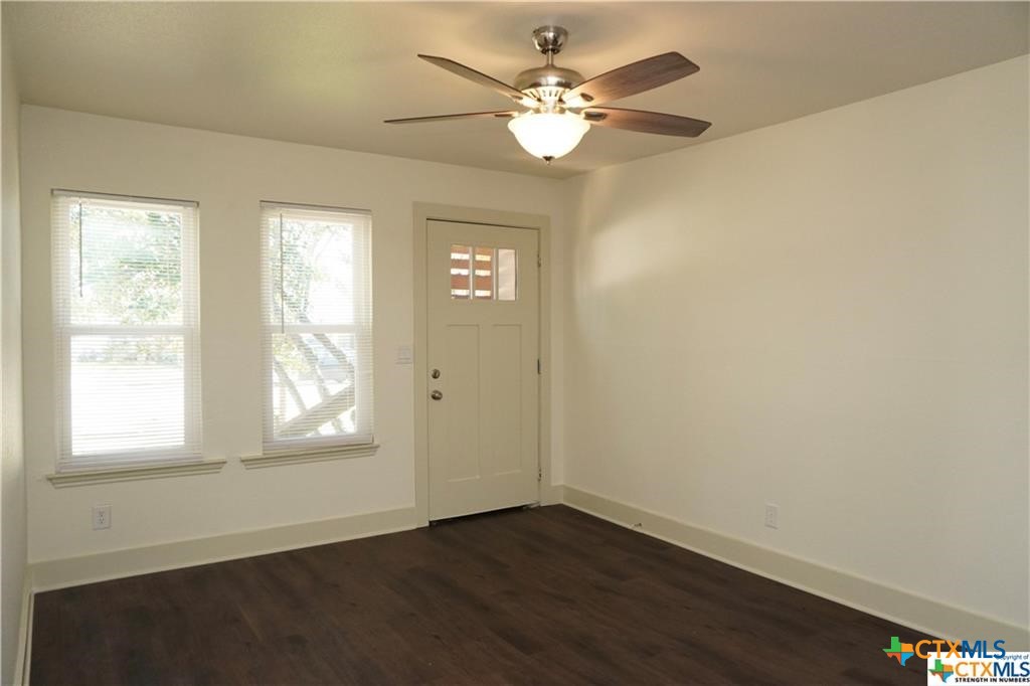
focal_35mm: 24
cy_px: 343
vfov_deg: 53.1
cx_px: 515
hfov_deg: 73.8
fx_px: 686
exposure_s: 1/160
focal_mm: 16
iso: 1600
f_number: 3.5
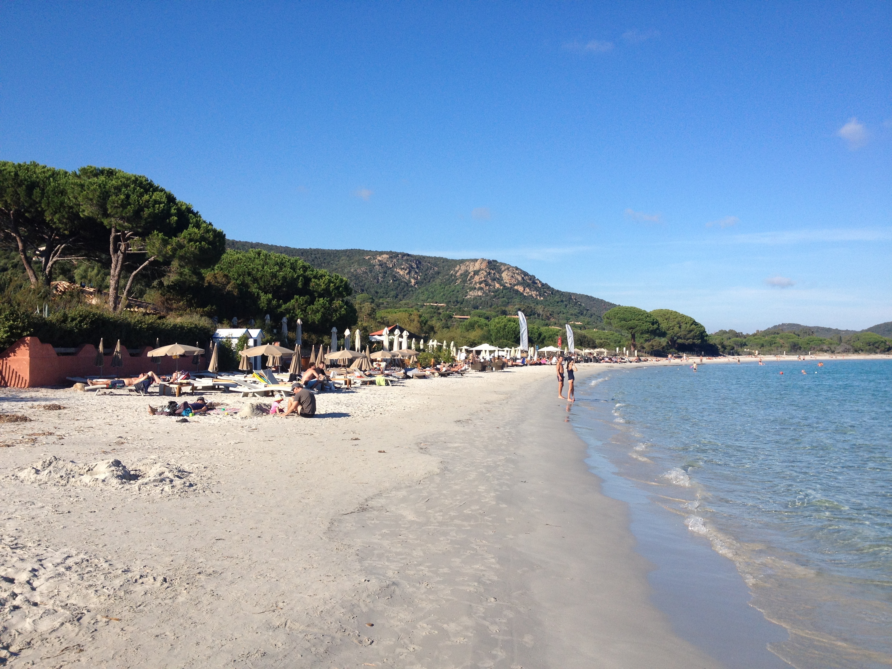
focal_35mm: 35
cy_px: 334
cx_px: 446
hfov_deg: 52.6
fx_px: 902
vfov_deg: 40.7
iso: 64
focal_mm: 4.28
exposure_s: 1/1972
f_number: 2.4
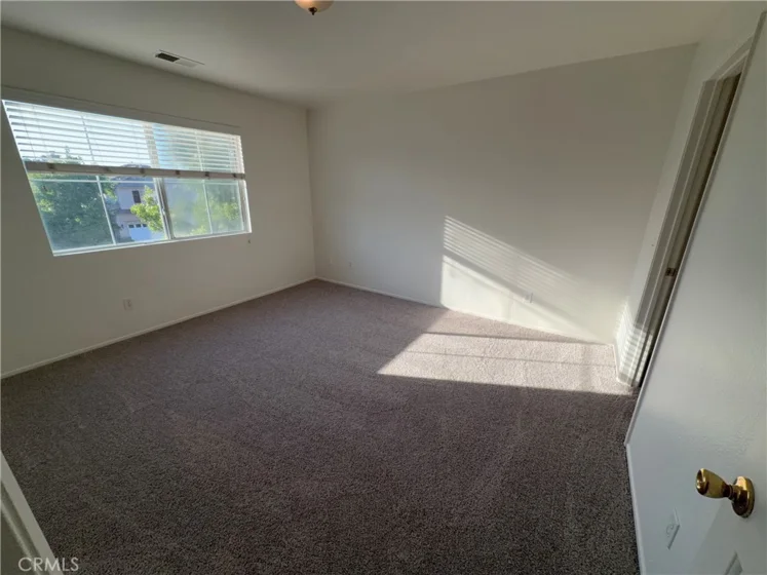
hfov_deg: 102.1
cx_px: 384
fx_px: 310
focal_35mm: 14
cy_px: 288
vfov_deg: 85.7
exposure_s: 1/383
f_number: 2.2
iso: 50
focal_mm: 2.22
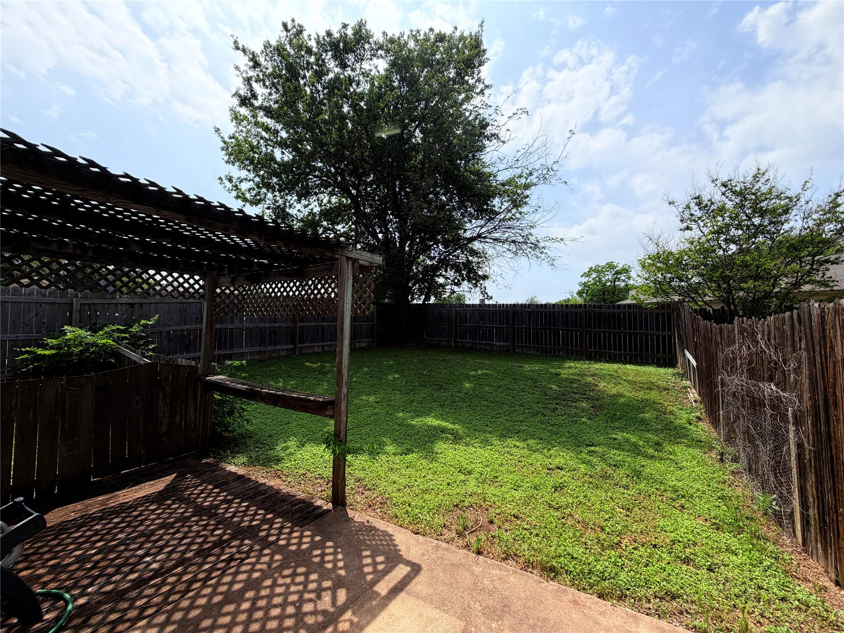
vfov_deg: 85.7
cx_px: 422
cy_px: 316
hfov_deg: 102.1
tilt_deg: +3.2
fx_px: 341
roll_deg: +0.3
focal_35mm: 14
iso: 25
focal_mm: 2.22
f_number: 2.2
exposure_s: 1/901
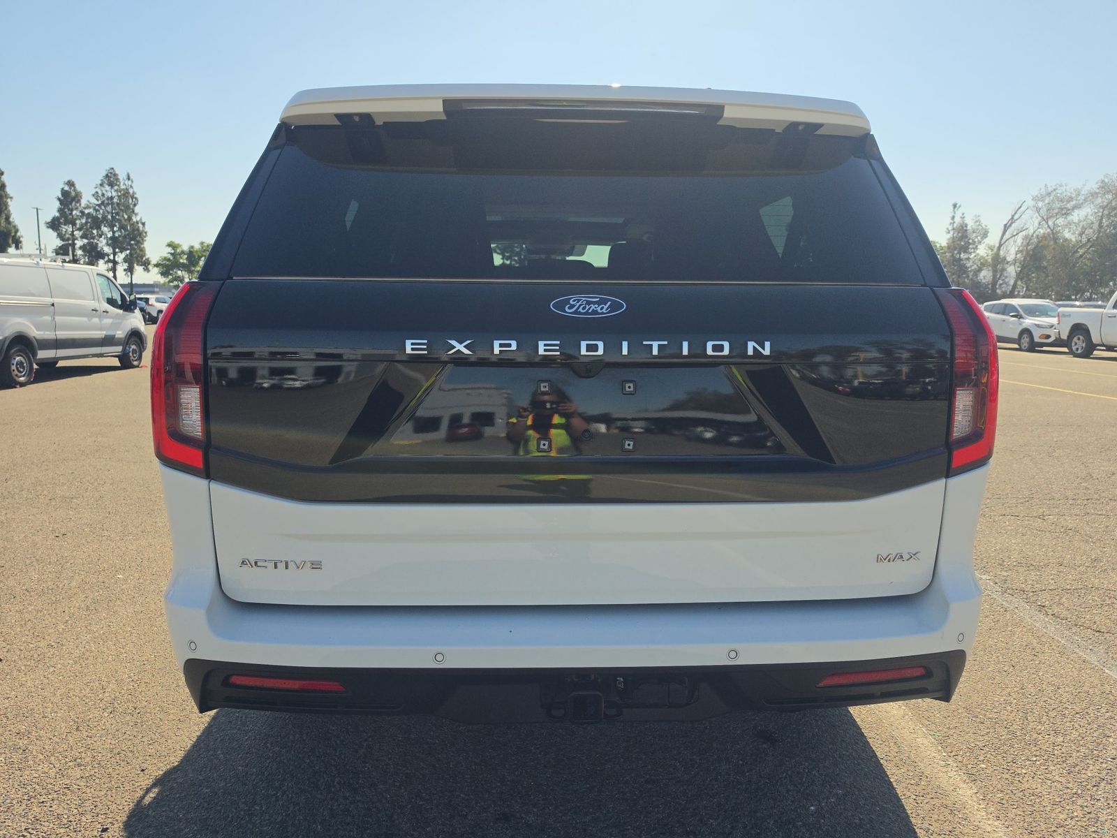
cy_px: 419
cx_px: 558
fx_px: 742
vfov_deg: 58.9
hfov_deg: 73.9
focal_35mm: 23
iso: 65
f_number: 1.4
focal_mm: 6.5
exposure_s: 1/6353
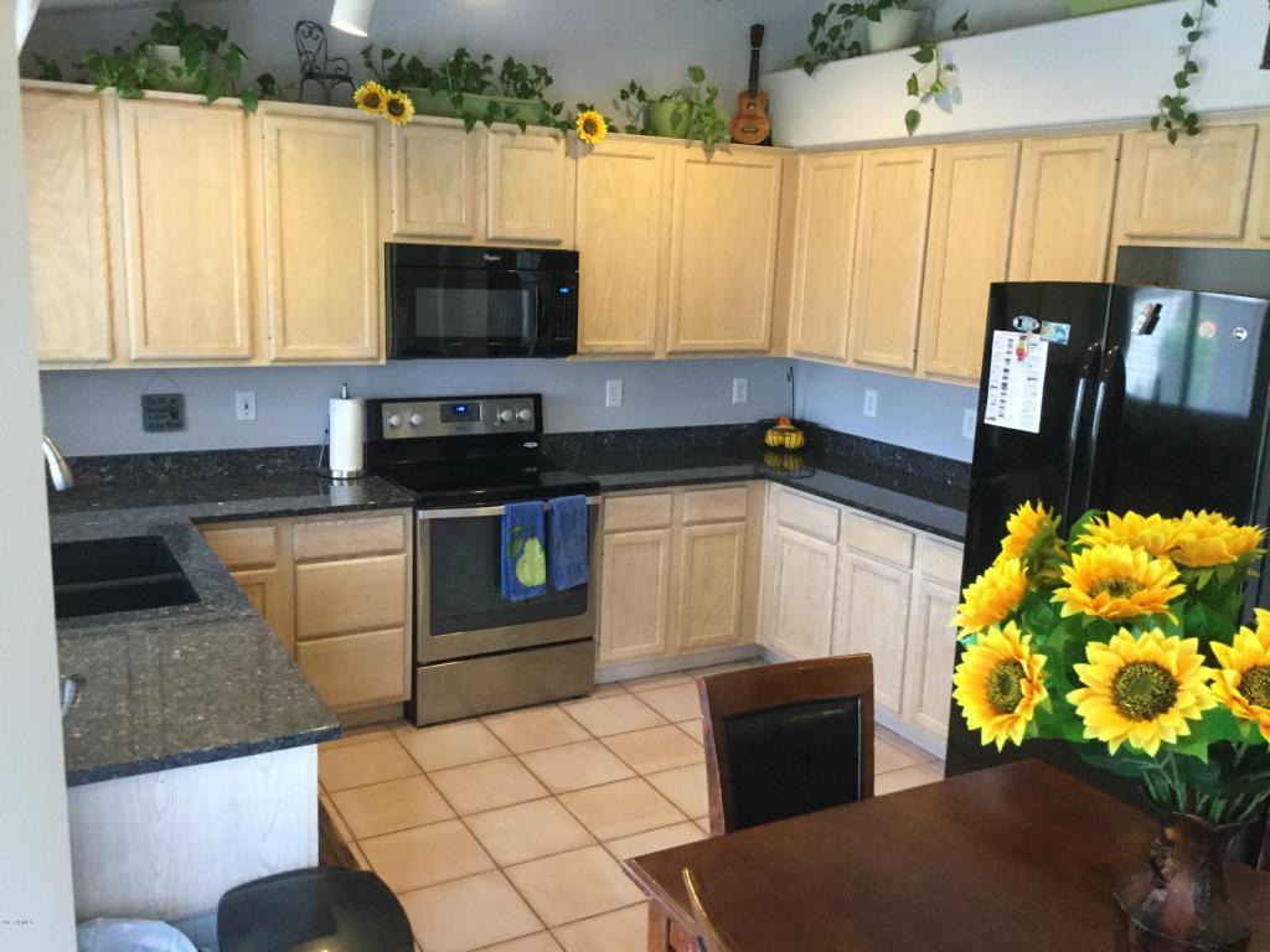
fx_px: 1137
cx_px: 635
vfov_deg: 45.4
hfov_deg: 58.4
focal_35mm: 31
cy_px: 476
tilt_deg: -11.1
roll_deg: -2.7
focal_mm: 3.3
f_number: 2.4
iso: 200
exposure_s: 1/30
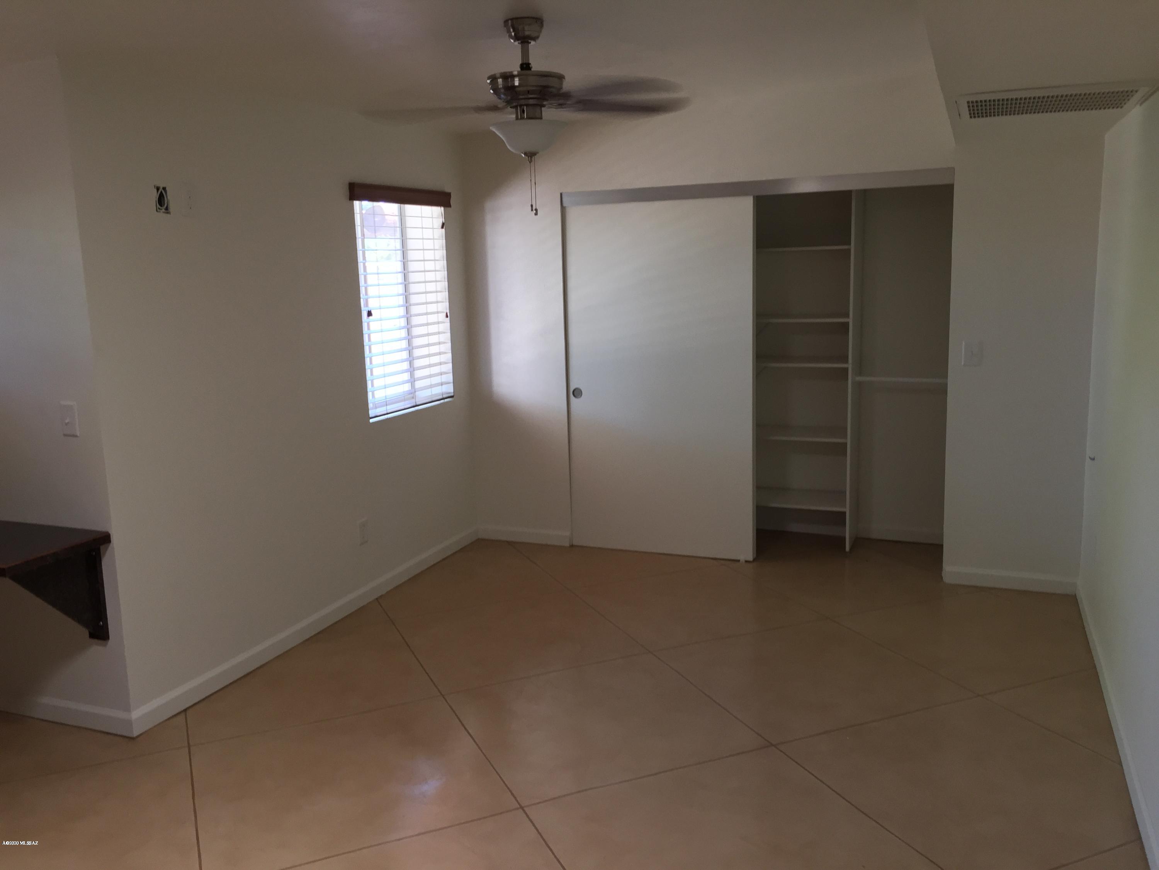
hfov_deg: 61.7
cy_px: 435
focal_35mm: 29
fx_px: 971
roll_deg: +1.6
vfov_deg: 48.2
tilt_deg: -9.0
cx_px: 580
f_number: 2.2
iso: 100
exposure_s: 1/30
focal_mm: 4.15
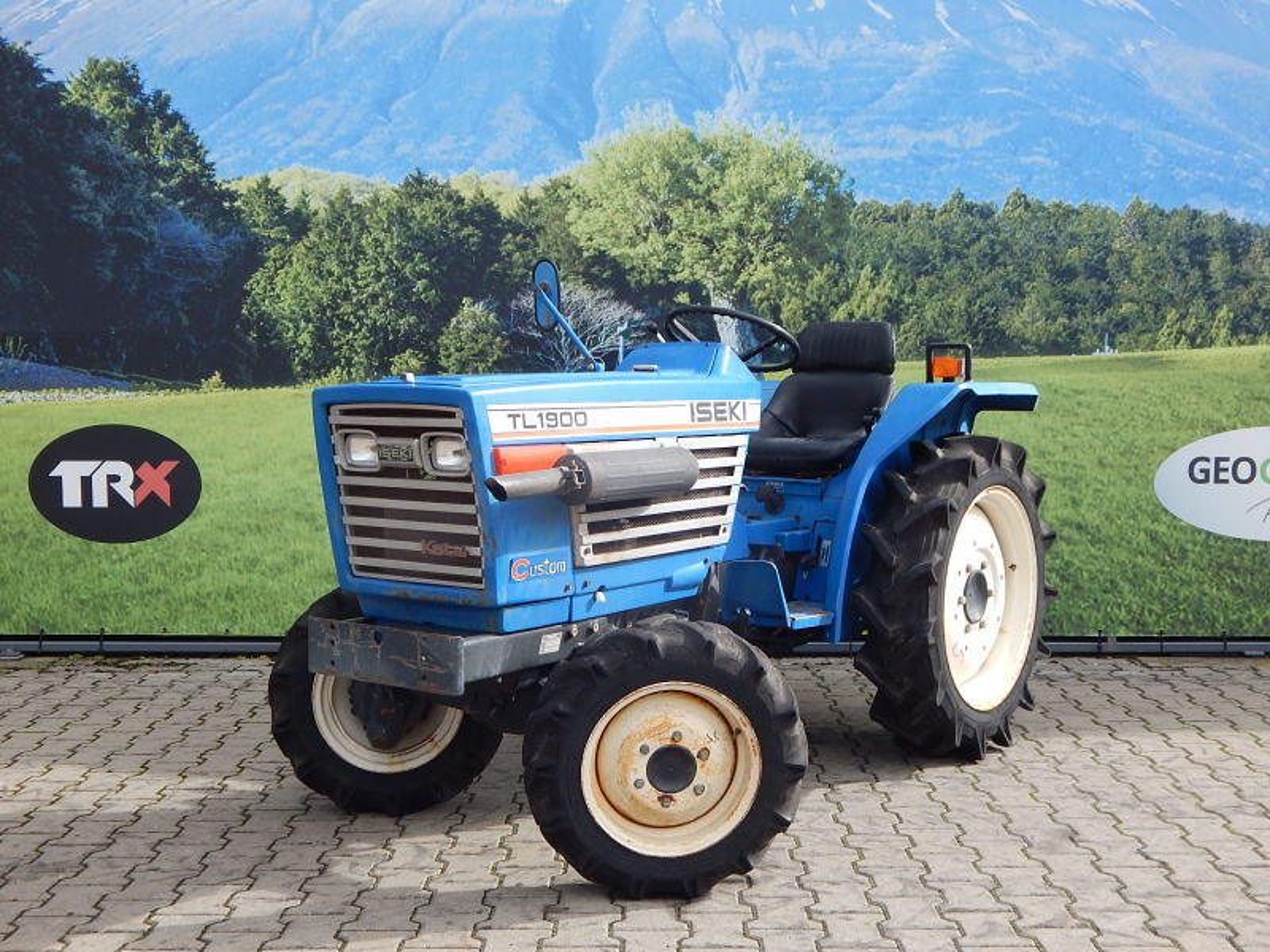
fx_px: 1578
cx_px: 635
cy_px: 476
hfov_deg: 43.9
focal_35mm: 43
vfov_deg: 33.6
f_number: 3.6
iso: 125
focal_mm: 7.7
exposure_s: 1/320
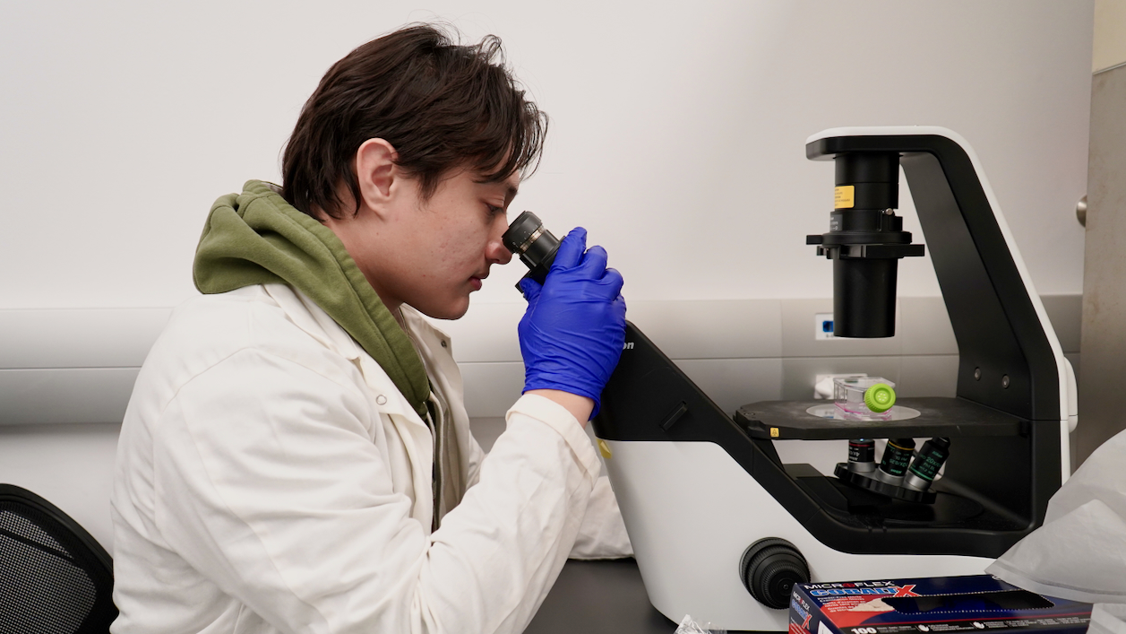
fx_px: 955
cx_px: 563
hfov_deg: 61.0
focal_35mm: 32
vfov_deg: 36.6
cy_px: 372
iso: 1250
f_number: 4
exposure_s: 1/160
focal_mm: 30
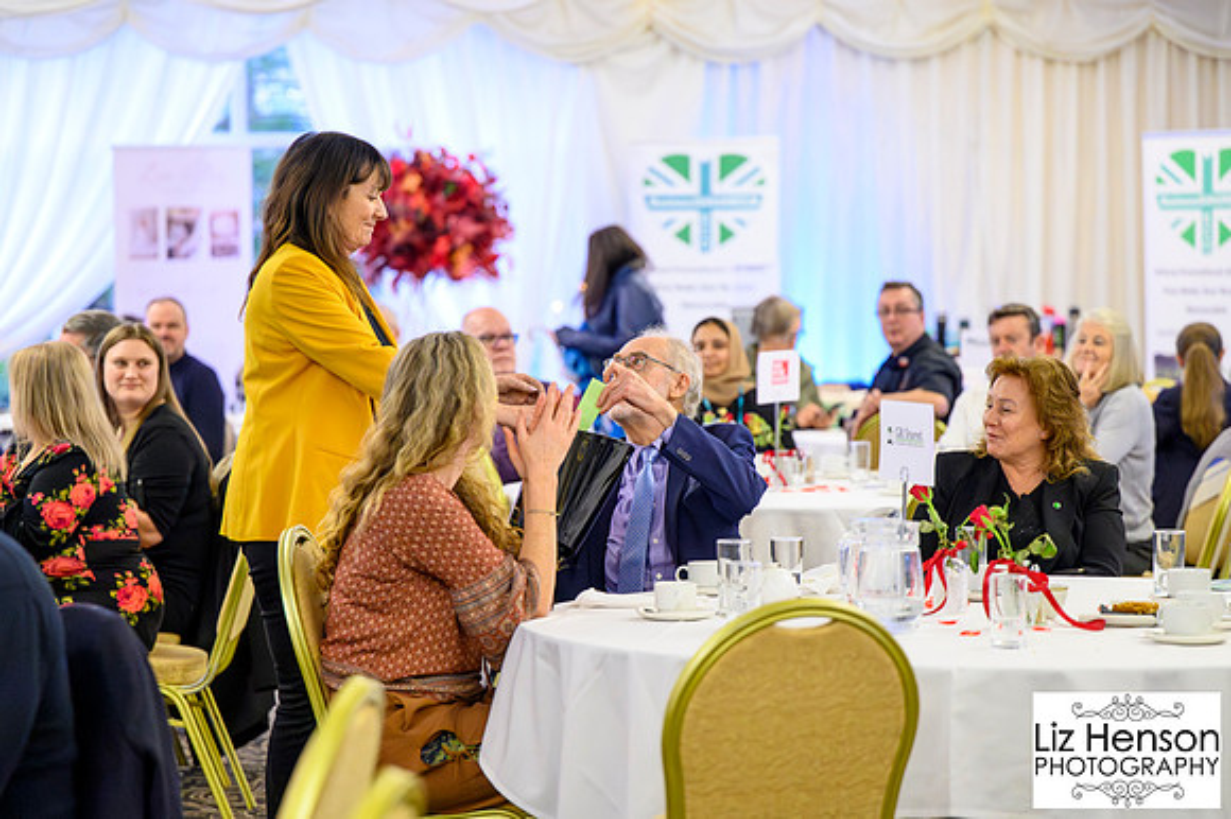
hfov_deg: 19.9
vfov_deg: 13.3
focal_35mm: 103
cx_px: 616
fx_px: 3512
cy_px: 410
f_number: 2.8
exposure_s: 1/200
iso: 12800
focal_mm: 101
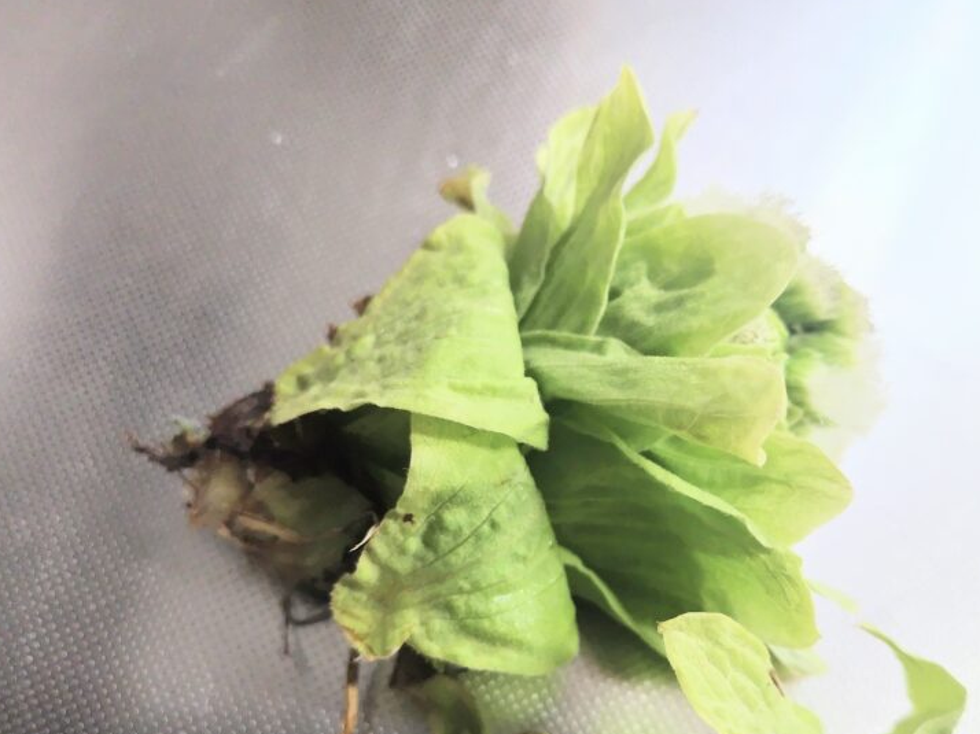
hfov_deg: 55.2
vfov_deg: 42.7
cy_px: 447
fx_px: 934
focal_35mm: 33
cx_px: 556
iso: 119
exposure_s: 1/60
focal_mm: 5.5
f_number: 1.9
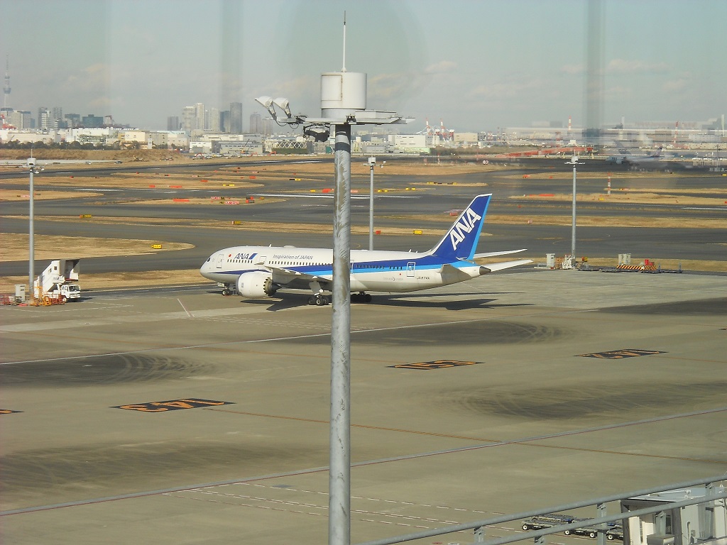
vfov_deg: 12.0
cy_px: 272
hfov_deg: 15.9
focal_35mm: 124
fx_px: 2604
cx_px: 364
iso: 80
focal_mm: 20.49
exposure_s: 1/320
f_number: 6
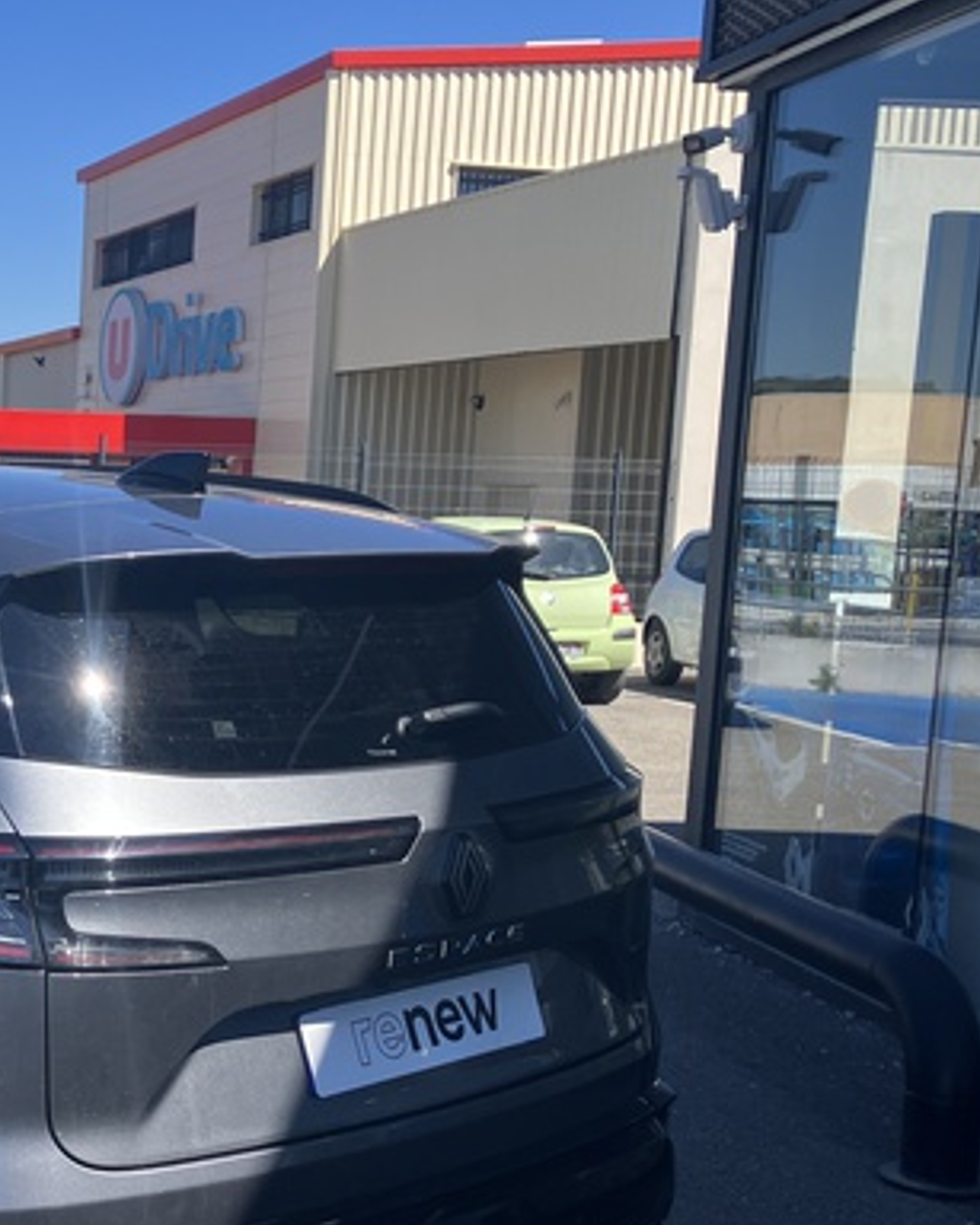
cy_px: 772
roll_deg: -0.5
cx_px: -115
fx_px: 2067
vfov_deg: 32.9
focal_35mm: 57
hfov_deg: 24.7
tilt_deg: -8.0
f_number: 1.8
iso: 32
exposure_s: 1/1350
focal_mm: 3.99
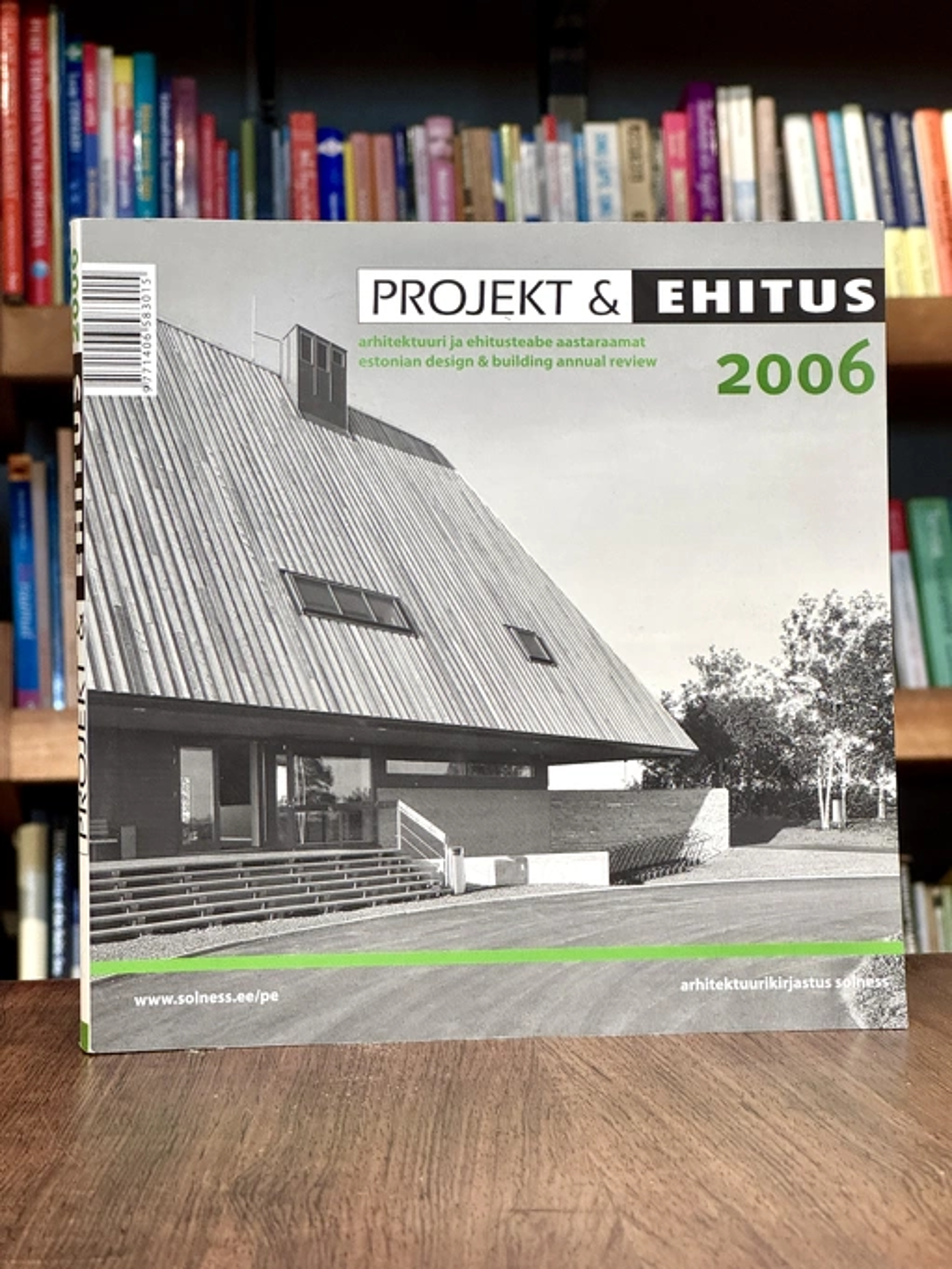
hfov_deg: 19.1
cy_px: 634
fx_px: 2823
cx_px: 476
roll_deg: +0.1
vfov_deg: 25.3
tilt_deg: -1.0
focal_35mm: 77
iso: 200
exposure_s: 1/99
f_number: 2.8
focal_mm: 9
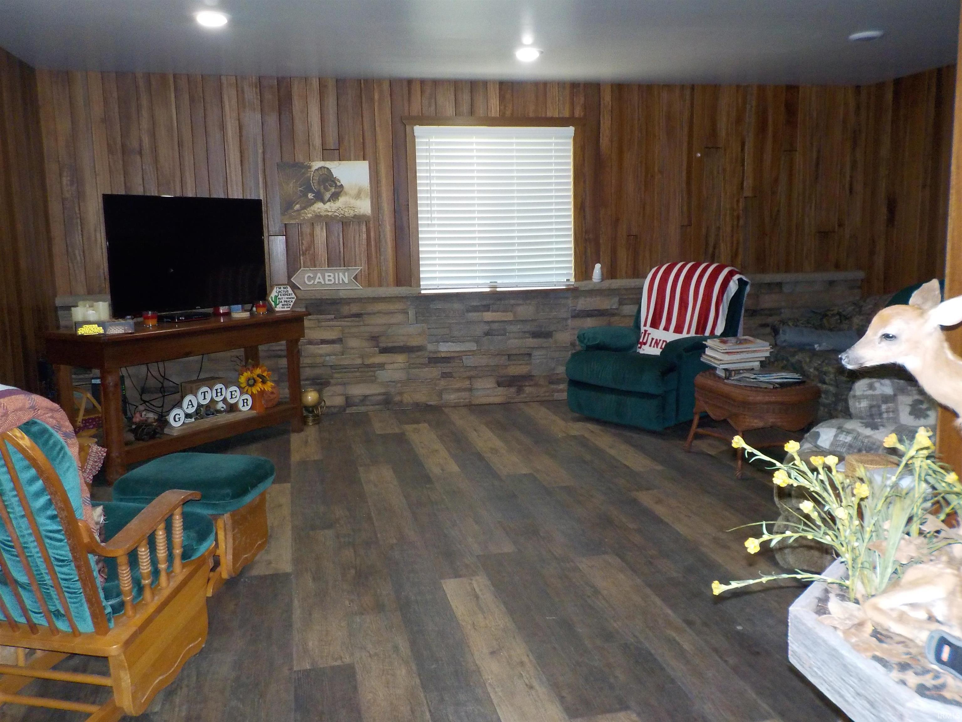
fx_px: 834
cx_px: 481
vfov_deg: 46.8
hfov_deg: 60.0
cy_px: 361
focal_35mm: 30
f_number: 3.3
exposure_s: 1/30
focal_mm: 4.1
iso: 280
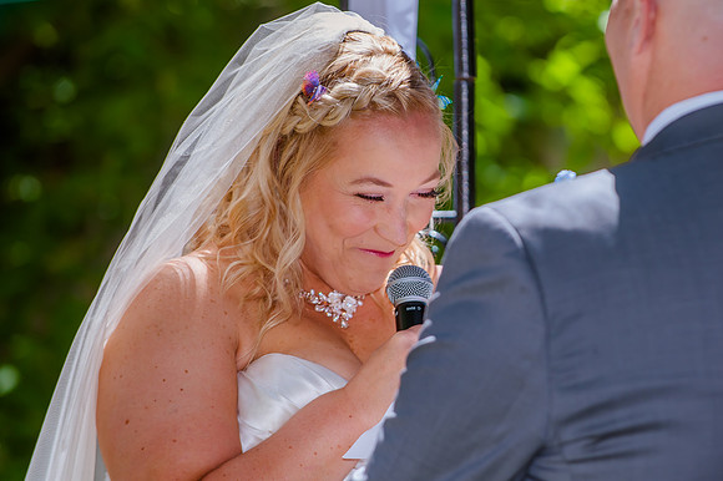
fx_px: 5276
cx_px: 475
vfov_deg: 5.2
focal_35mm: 263
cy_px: 266
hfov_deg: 7.8
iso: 200
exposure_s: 1/640
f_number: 4
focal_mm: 200
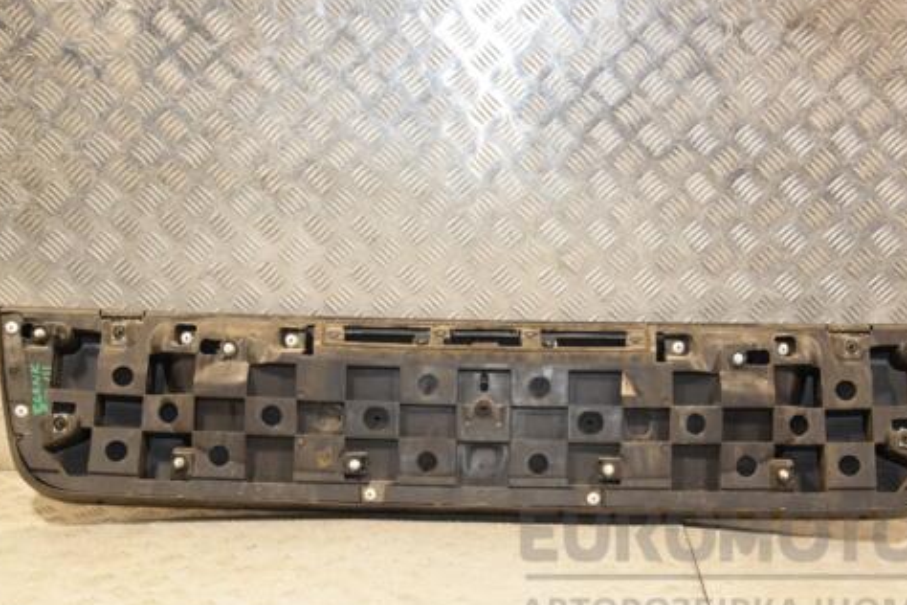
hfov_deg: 35.0
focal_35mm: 57
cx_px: 484
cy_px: 278
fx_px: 1436
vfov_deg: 23.8
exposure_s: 1/200
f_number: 5
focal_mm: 30
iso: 800
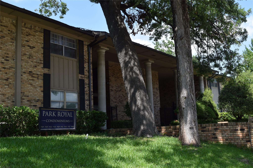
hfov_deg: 53.1
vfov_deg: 36.9
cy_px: 84
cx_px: 126
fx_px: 253
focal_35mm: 36
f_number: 8
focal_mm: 24
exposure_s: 1/250
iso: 220
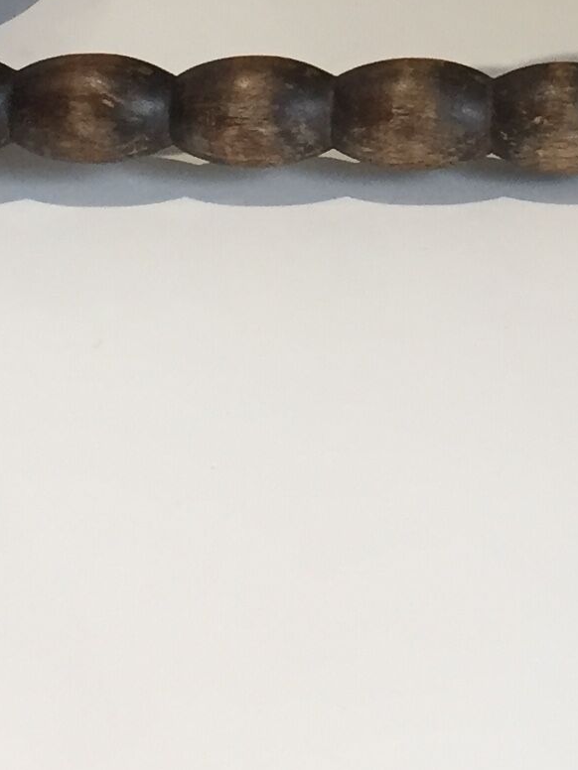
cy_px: -376
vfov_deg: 15.0
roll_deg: +2.4
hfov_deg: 12.0
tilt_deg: -15.0
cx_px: 544
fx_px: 2716
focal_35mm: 122
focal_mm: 4.15
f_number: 2.2
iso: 50
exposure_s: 1/33
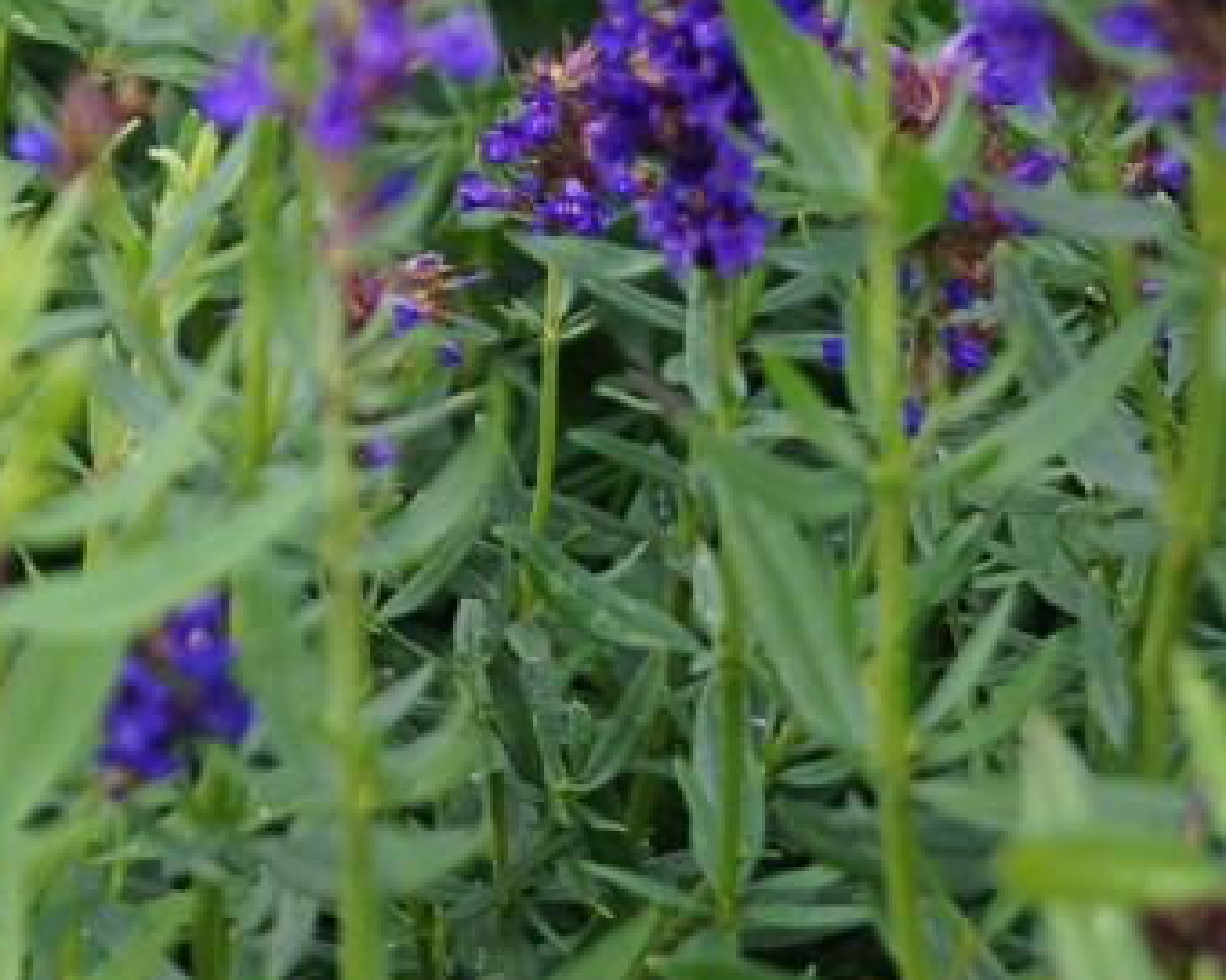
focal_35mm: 250
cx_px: -134
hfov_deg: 7.7
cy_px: -417
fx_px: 9066
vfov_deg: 6.1
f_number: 5.6
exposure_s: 1/80
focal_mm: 50
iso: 125
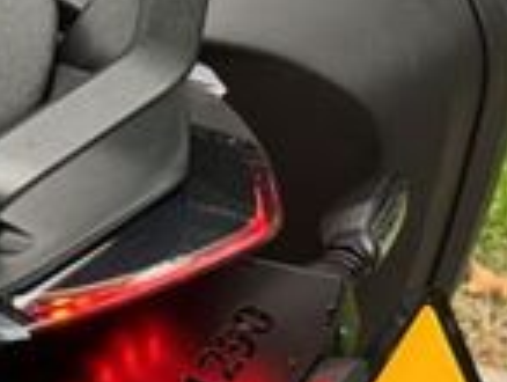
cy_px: 417
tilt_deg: -33.9
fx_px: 3081
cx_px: -379
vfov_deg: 7.1
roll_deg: -5.2
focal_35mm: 210
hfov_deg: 9.0
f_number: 1.78
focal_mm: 6.76
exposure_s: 1/121
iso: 80
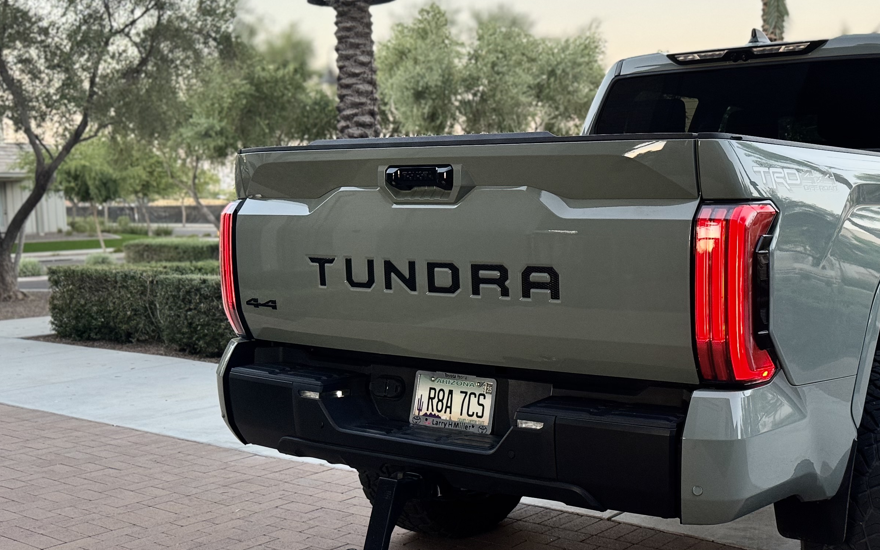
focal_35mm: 43
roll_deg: -0.3
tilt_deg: -6.6
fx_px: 1031
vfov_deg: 29.8
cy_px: 304
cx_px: 630
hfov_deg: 45.0
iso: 125
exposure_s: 1/82
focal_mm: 6.76
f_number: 1.78
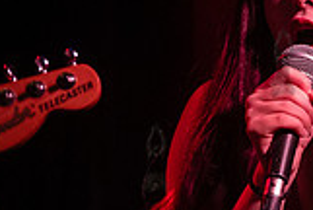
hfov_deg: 13.4
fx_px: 1211
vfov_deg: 9.9
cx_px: 547
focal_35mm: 139
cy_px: 157
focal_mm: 38
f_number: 3.2
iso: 8000
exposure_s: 1/320
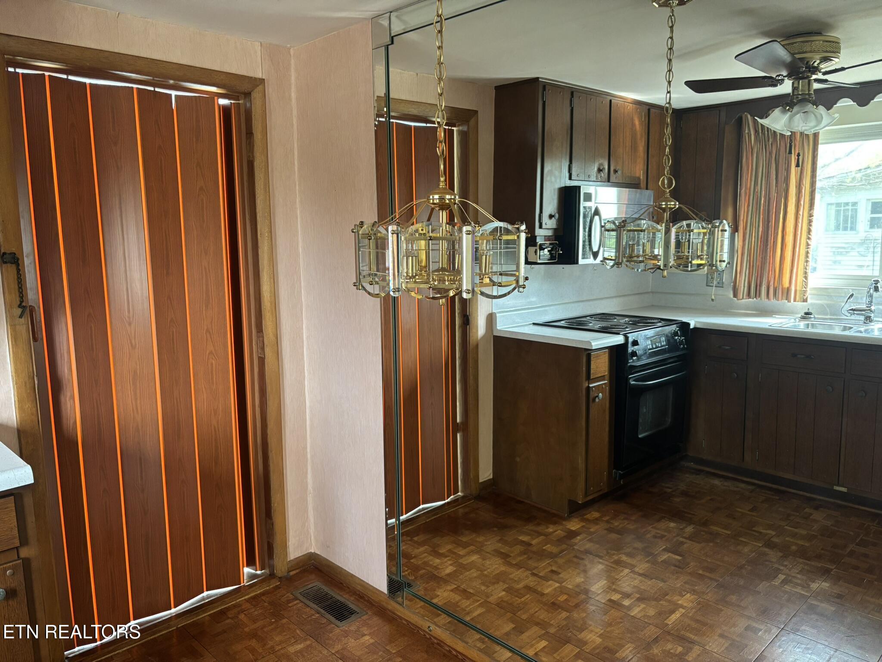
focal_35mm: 26
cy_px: 331
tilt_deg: -8.0
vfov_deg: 53.1
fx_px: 662
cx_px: 441
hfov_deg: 67.3
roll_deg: +0.2
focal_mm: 5.96
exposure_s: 1/60
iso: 250
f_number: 1.6
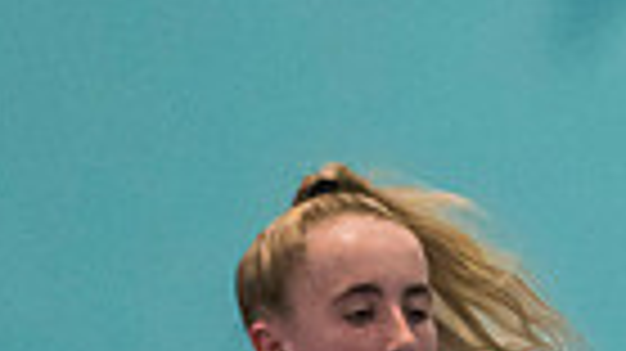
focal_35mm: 1512
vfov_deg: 0.8
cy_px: 871
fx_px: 25083
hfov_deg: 1.4
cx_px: 1425
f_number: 4
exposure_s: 1/500
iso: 5000
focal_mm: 200
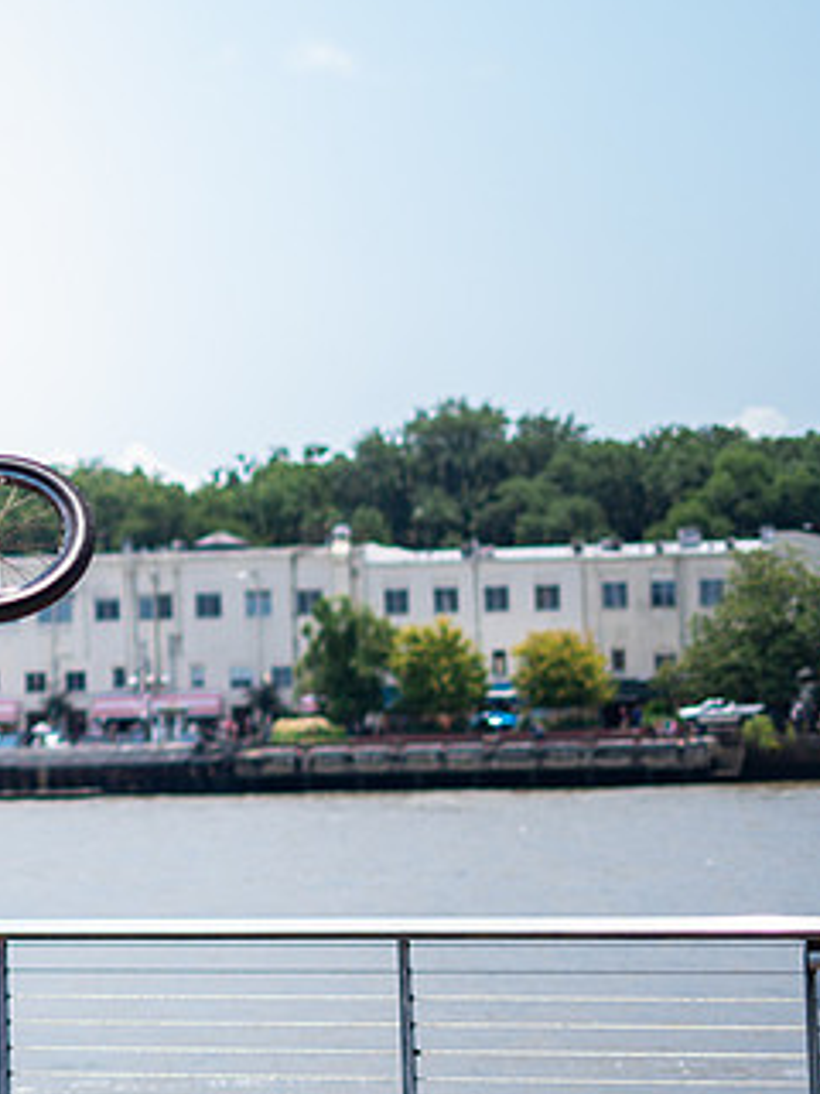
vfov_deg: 16.0
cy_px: 448
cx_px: -317
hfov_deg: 11.6
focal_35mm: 123
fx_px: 3885
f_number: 1.8
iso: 64
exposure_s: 1/2000
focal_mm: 50
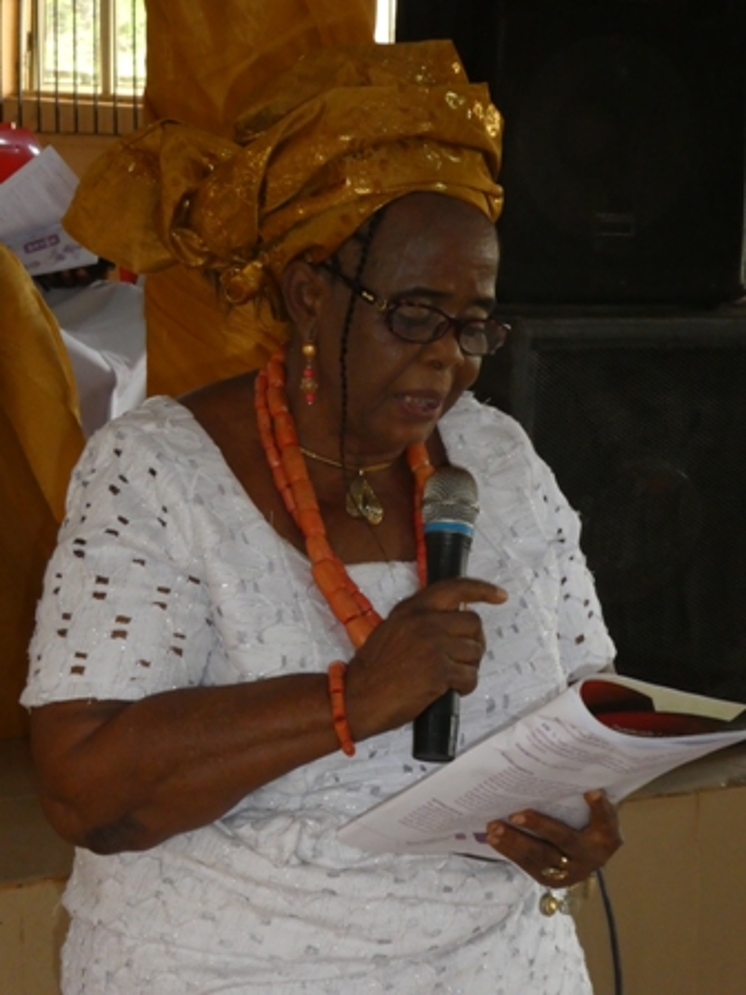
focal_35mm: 115
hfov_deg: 12.9
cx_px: 373
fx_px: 3304
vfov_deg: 17.1
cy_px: 498
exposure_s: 1/60
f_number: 5.1
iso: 800
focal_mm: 20.6
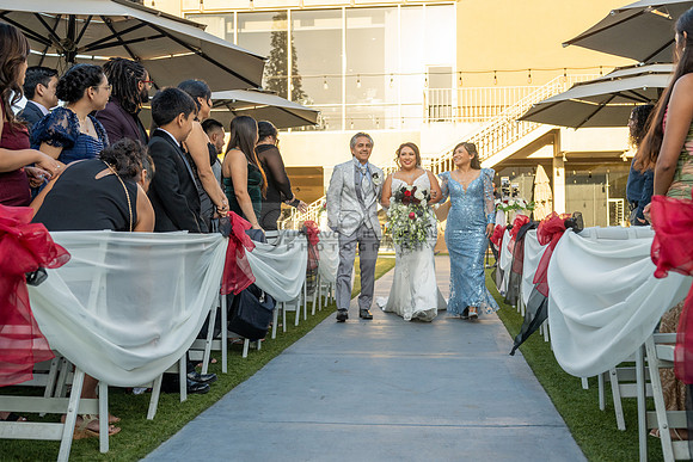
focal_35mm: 44
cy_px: 231
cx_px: 346
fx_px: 847
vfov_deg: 30.5
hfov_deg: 44.5
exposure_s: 1/640
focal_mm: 44
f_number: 5.6
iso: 500
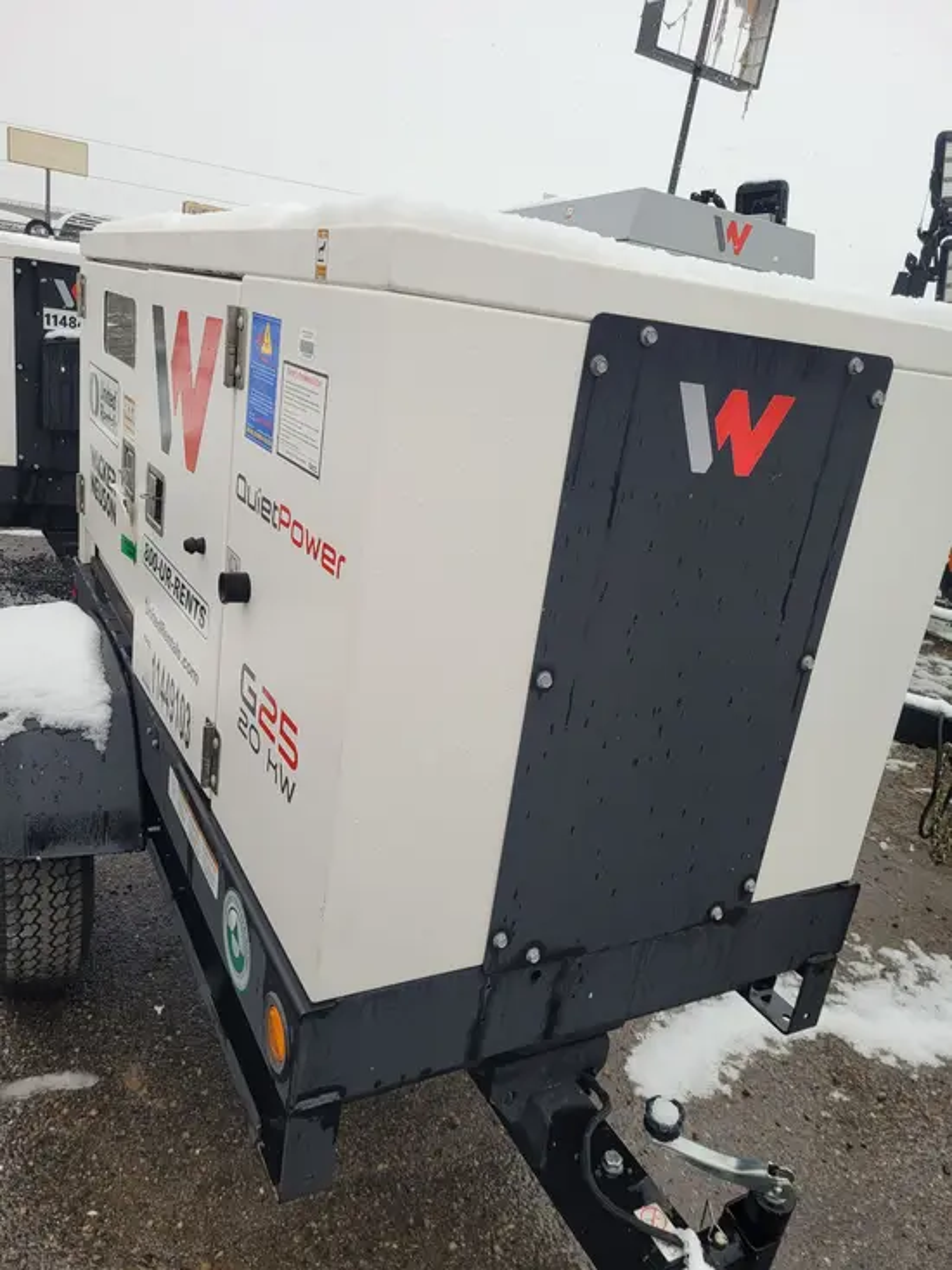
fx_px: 953
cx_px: 476
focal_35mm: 26
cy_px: 635
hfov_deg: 53.1
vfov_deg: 67.3
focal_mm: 5.4
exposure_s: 1/754
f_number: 1.8
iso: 40
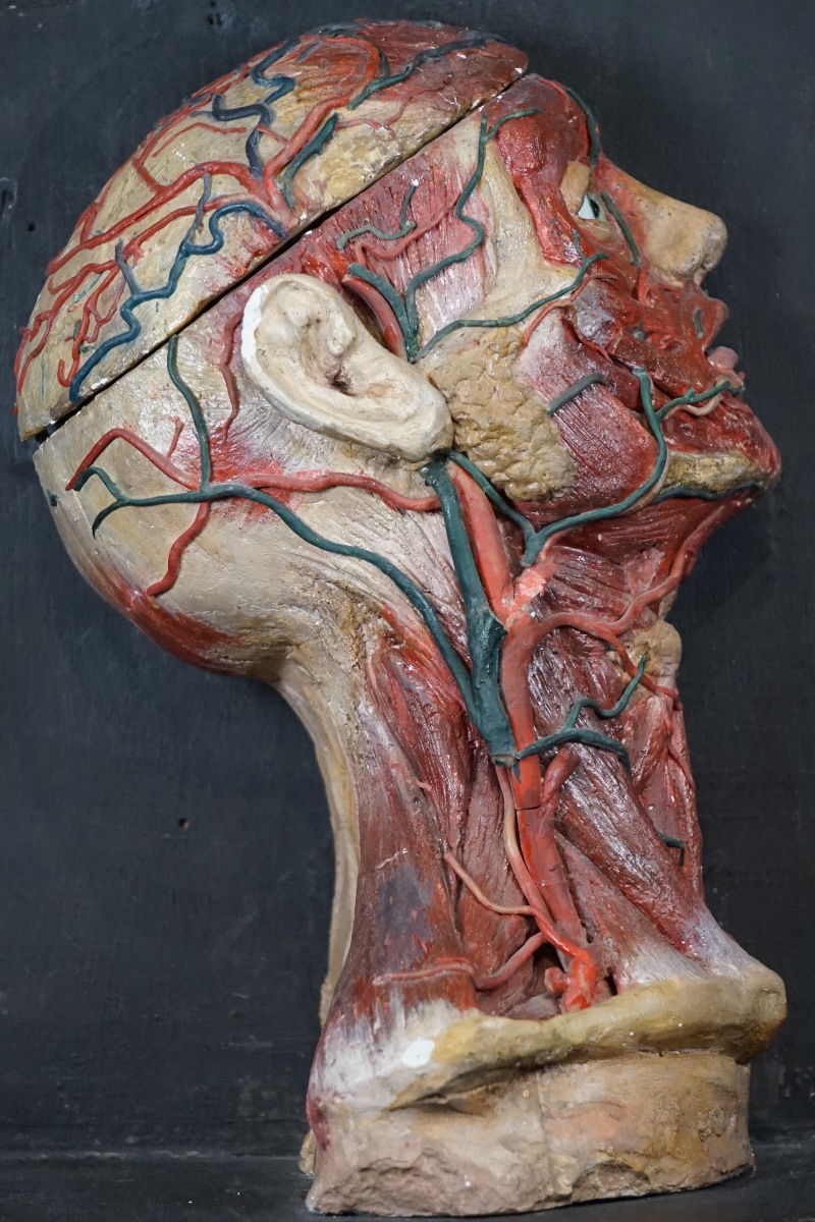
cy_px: 611
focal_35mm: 298
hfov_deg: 4.6
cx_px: 408
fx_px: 10119
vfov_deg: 6.9
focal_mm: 199
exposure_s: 1/320
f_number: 6.3
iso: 3200
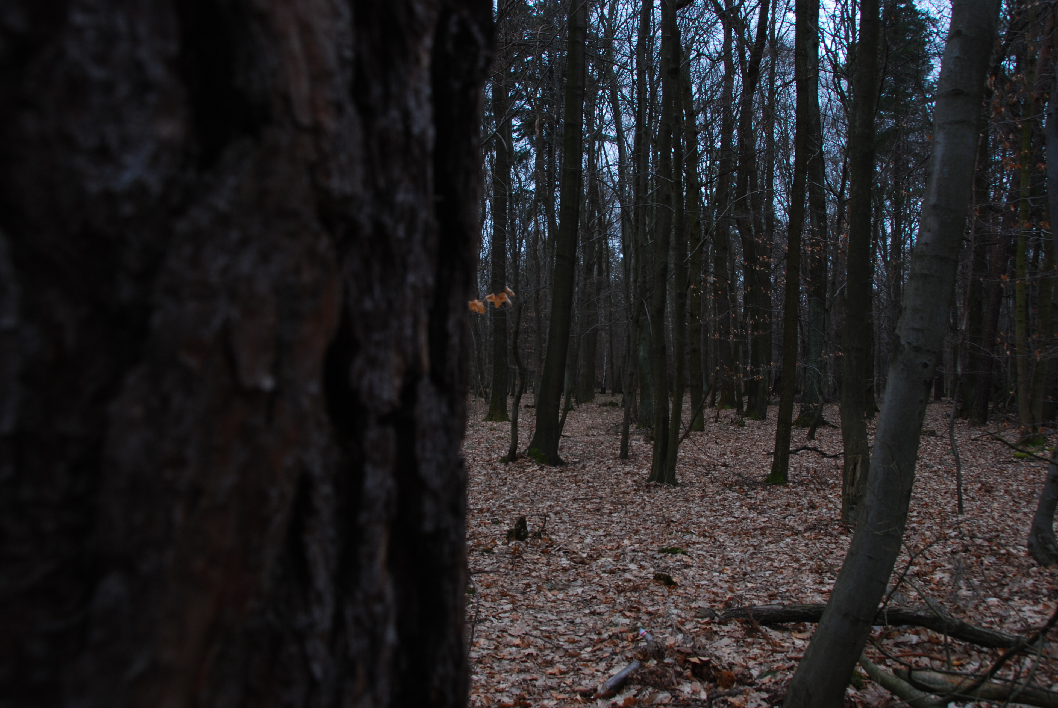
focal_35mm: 30
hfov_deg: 61.9
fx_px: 883
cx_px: 529
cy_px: 354
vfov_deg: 43.7
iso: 100
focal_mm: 20
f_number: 10
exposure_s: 1/15
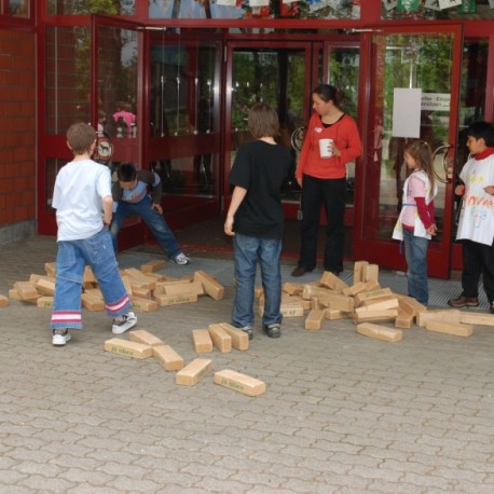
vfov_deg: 30.6
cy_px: 209
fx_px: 900
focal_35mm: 56
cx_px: 293
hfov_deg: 30.6
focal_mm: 25
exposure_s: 1/125
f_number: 5.6
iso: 180
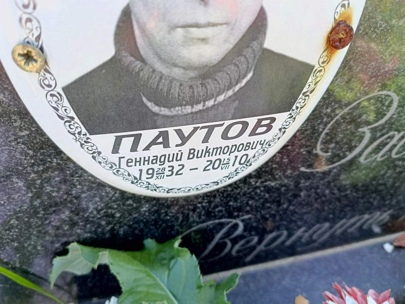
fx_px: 292
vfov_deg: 54.9
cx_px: 202
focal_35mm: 25
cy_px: 152
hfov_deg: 69.4
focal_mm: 4.76
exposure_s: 1/104
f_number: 1.69
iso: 112
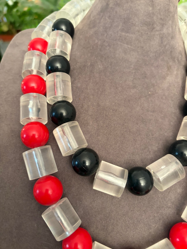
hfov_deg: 53.1
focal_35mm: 26
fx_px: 187
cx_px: 94
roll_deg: -3.8
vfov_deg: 67.3
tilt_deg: -34.5
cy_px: 124
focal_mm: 5.96
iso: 320
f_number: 1.6
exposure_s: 1/50
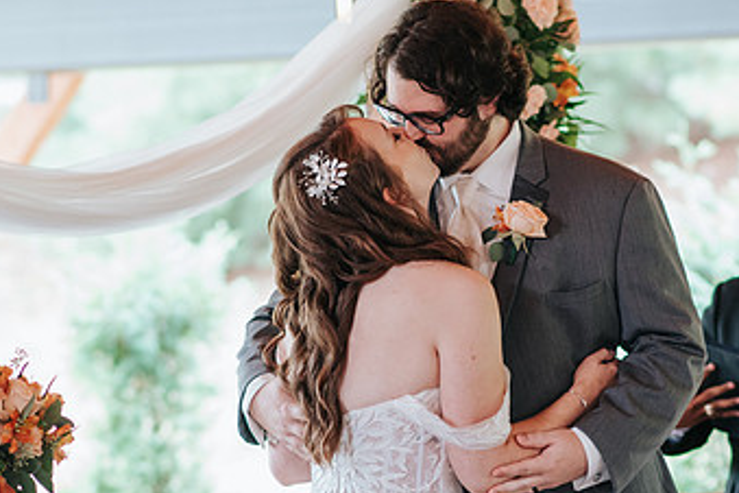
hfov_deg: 9.4
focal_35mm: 218
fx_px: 4475
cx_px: 449
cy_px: 309
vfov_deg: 6.3
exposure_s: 1/250
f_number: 2.8
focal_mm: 85
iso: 800
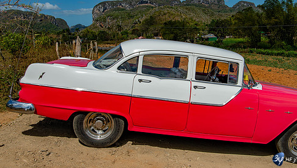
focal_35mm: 37
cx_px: 175
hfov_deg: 53.7
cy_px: 65
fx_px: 291
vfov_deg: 31.9
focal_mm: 29
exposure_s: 1/500
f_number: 11
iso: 100
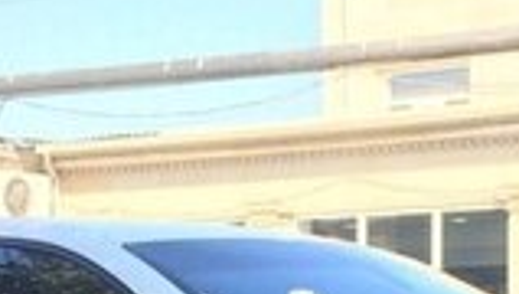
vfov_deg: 9.1
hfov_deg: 16.3
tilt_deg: -3.4
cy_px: 443
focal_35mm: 131
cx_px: 372
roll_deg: +0.6
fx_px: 1806
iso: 32
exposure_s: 1/570
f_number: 2.2
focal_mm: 4.15
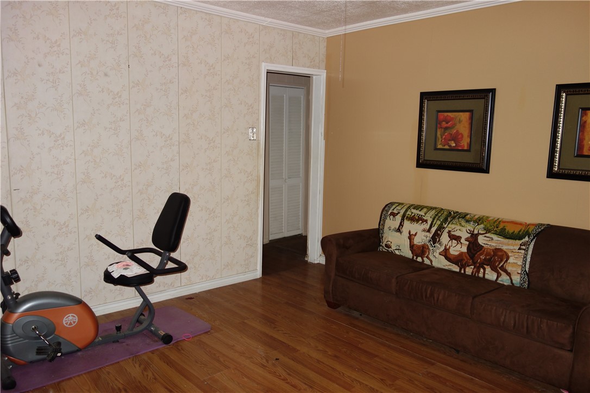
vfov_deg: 46.4
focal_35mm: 28
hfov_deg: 65.5
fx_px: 459
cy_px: 196
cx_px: 295
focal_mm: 10.4
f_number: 1.8
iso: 200
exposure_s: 1/30
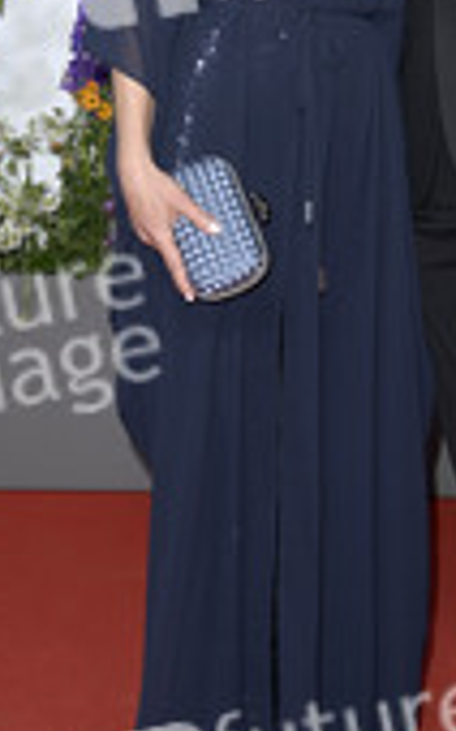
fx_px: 2291
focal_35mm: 115
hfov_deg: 11.3
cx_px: 409
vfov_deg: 18.0
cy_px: 142
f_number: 6.3
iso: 640
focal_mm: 48
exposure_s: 1/250
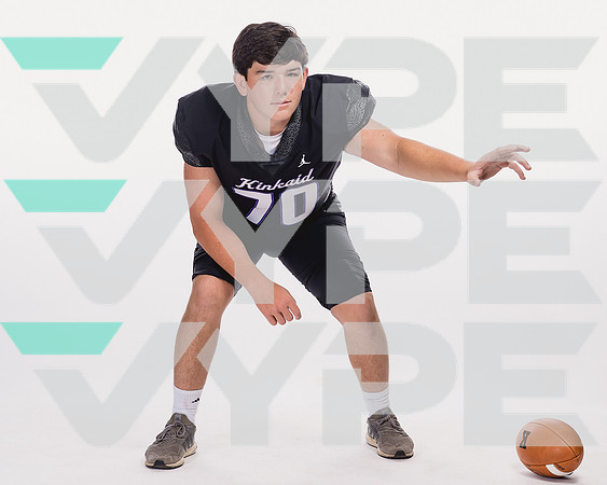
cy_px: 237
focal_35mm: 69
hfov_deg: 27.4
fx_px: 1246
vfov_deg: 22.0
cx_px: 330
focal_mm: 57
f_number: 5.6
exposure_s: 1/250
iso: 400
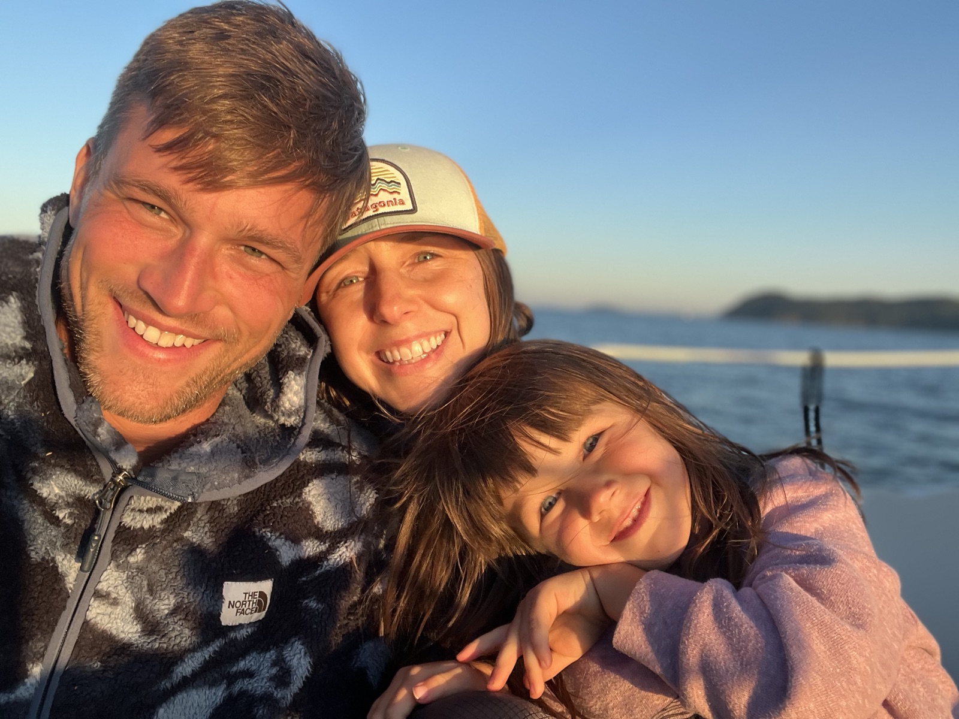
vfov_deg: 46.8
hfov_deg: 60.0
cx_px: 480
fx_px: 831
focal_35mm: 30
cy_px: 360
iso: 25
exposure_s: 1/198
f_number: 2.2
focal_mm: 2.71
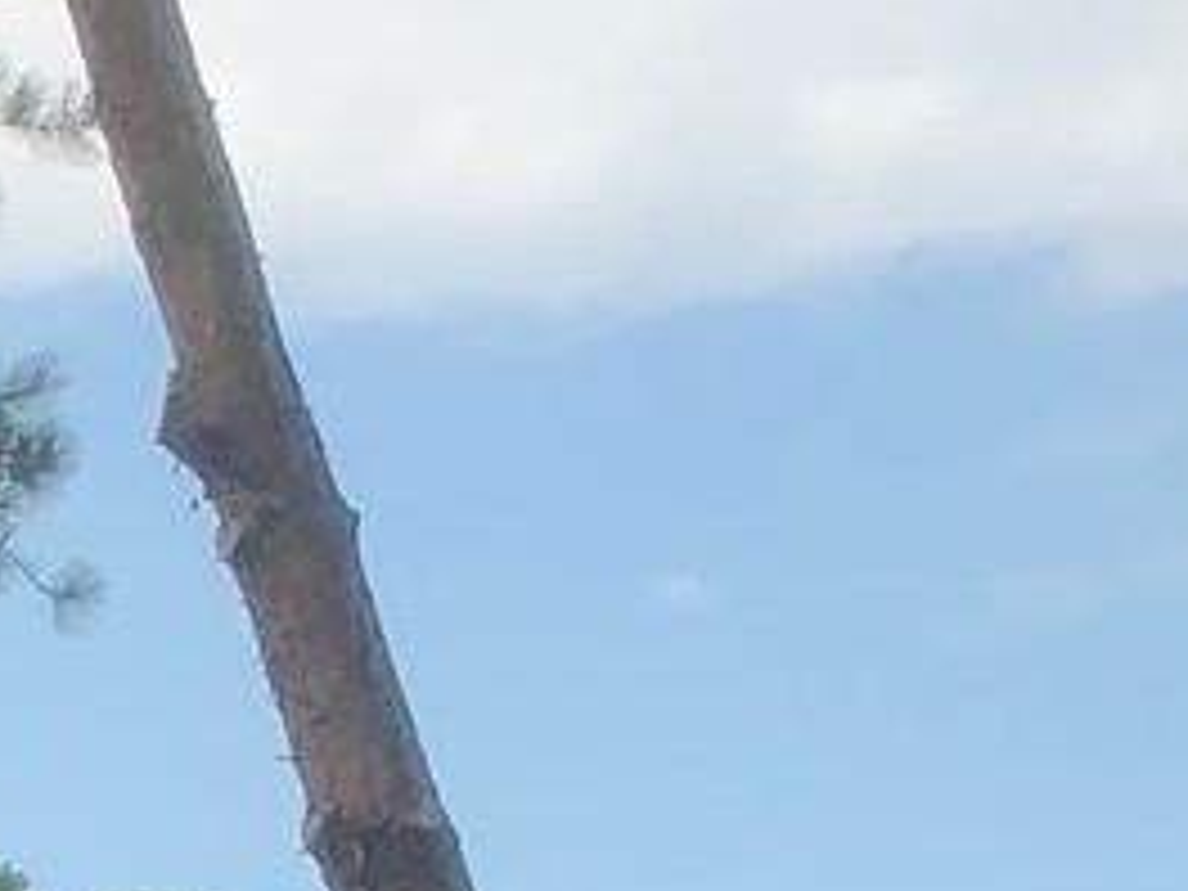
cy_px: 2290
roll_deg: -1.6
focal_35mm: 202
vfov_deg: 6.9
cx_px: -1706
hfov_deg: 8.8
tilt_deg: -4.1
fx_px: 6933
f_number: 1.8
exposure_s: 1/3788
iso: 25
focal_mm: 4.25
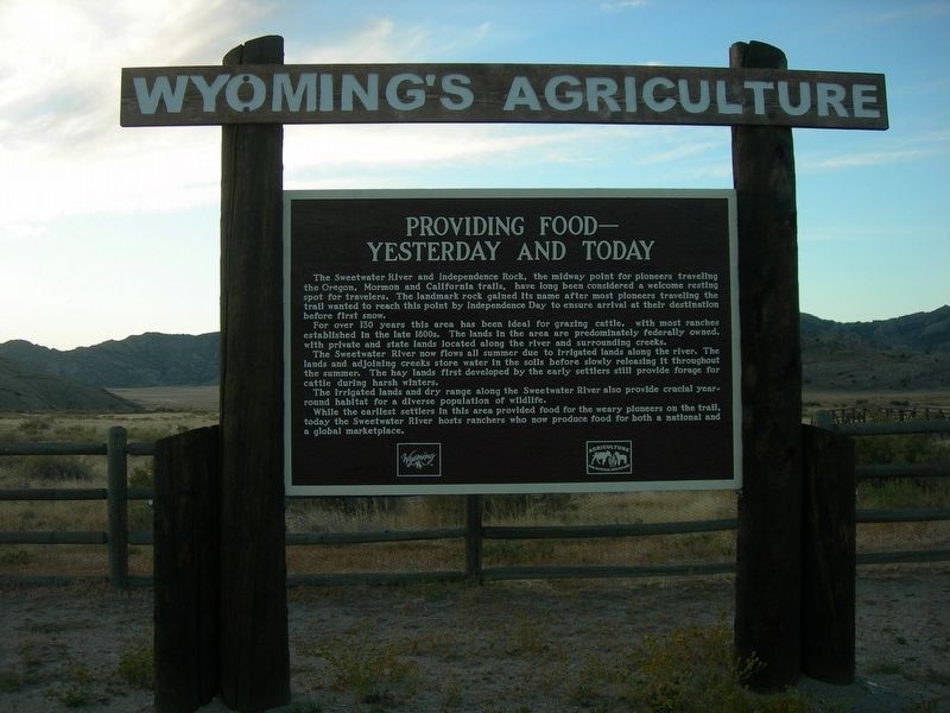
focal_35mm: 38
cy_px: 356
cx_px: 475
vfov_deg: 37.7
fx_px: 1043
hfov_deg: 49.0
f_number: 2.8
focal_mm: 7.8
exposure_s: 1/162
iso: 50
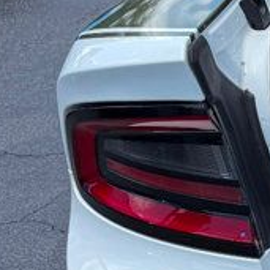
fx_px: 1121
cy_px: 216
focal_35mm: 127
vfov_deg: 13.7
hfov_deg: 10.5
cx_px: 764
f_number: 1.78
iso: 80
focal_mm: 6.76
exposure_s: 1/3759
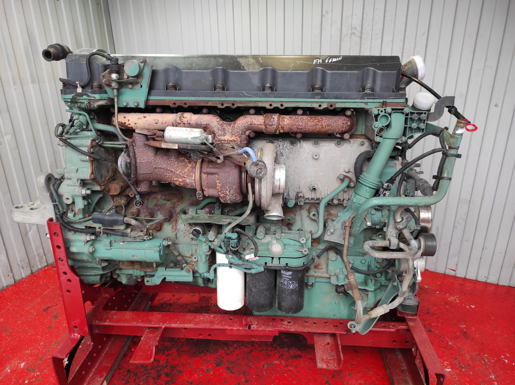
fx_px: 372
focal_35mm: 25
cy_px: 192
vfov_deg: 54.8
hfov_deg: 69.4
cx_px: 258
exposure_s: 1/50
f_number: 1.89
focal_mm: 5.43
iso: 152
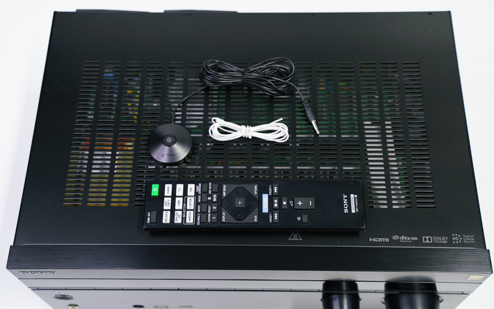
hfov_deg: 41.1
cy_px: 163
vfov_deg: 26.3
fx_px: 660
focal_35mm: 49
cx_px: 247
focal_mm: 48
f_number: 5
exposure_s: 1/40
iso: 400
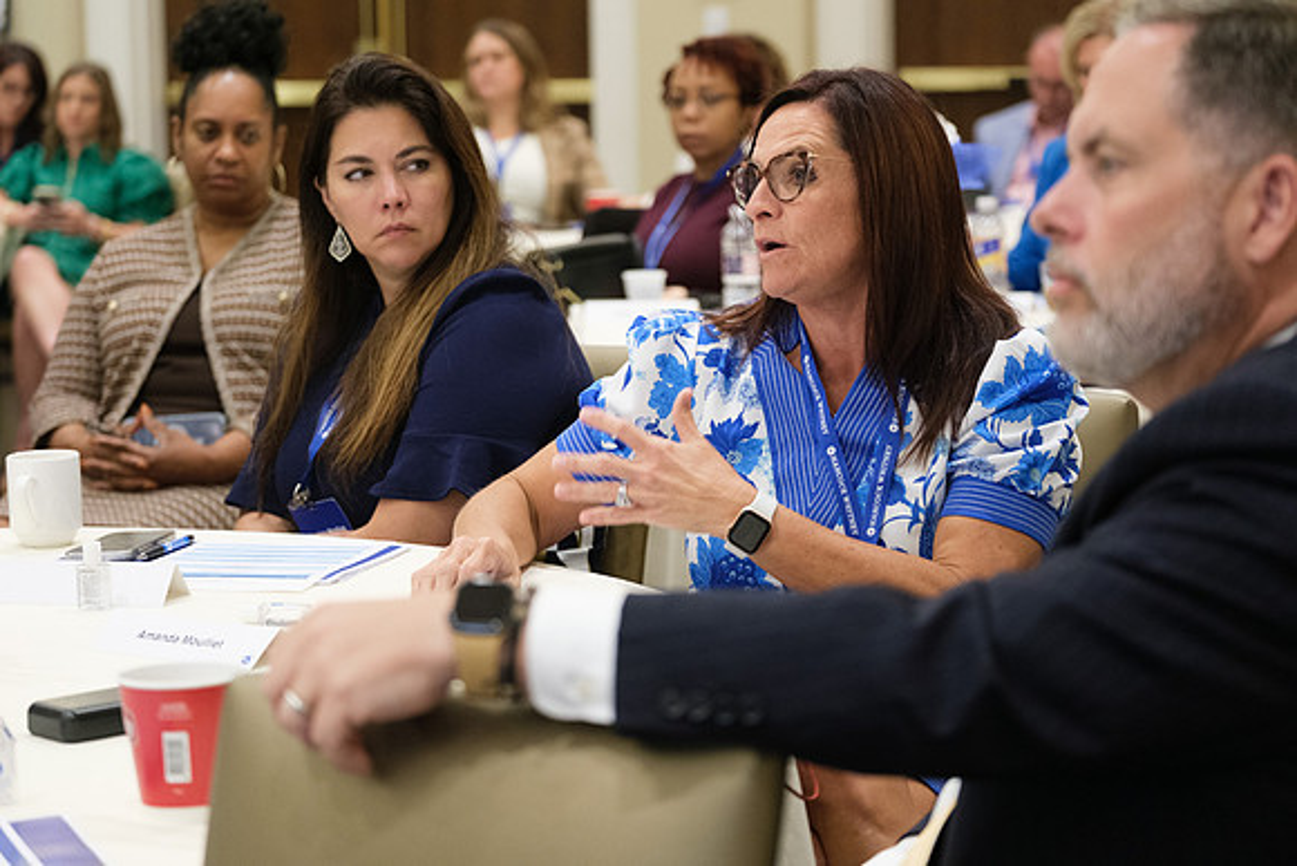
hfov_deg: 21.5
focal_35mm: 95
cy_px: 433
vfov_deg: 14.4
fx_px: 3423
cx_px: 648
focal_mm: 63.4
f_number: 2.8
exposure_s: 1/160
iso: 3200
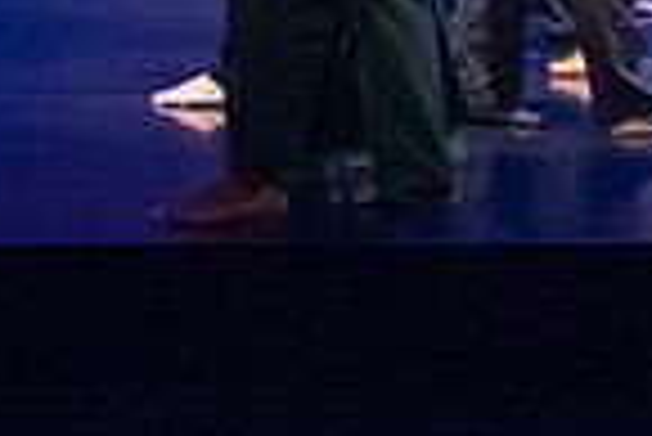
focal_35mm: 302
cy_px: -229
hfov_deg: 6.8
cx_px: 514
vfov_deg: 4.5
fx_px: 5475
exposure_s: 1/400
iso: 4000
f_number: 3.5
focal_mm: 57
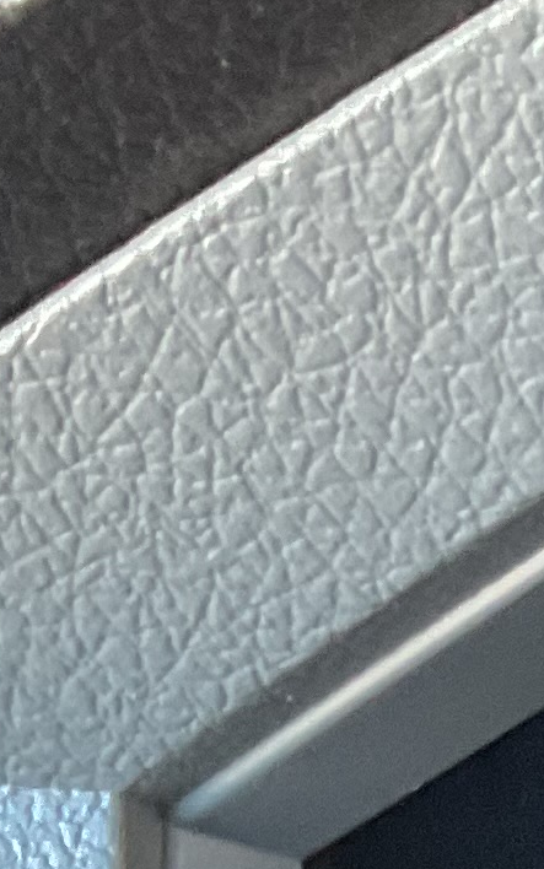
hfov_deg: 6.6
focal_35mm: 175
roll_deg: -4.6
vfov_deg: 10.9
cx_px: 1828
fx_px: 4148
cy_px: 1738
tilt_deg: -31.1
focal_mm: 3
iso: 125
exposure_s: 1/60
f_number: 1.8
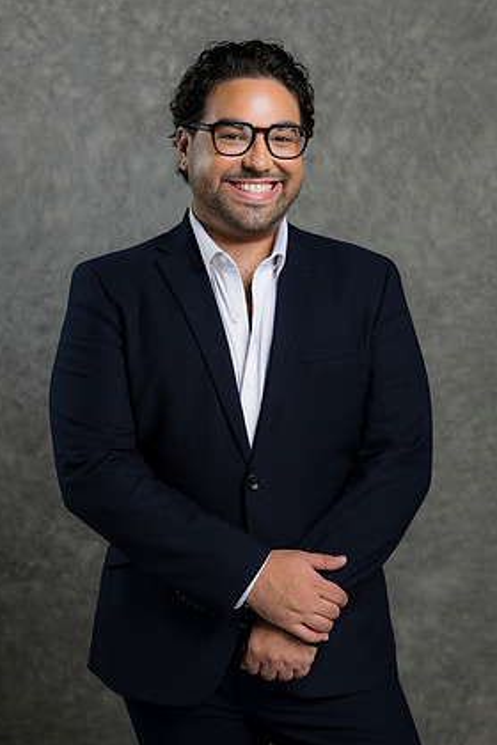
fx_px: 1884
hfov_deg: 15.0
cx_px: 254
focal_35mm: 91
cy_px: 365
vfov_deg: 22.4
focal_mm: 85
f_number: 5
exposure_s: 1/200
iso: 125
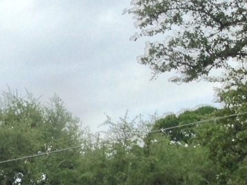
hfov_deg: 13.6
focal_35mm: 130
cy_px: 311
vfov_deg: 10.8
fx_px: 928
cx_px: -197
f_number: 2.4
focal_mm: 4.12
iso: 50
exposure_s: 1/775
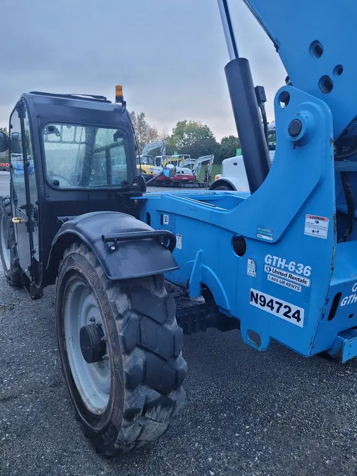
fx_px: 357
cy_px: 238
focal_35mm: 26
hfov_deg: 53.1
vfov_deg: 67.3
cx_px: 178
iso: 160
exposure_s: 1/120
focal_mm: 5.4
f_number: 1.8
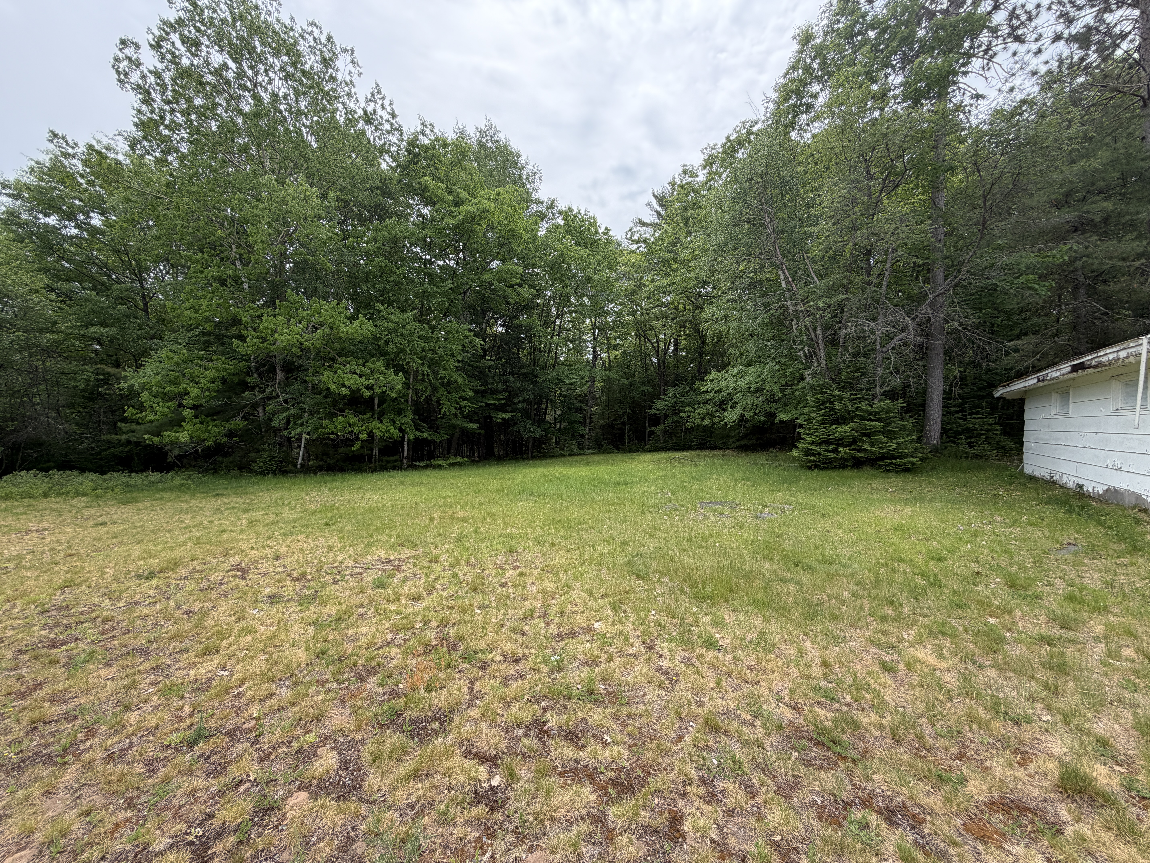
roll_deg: -0.9
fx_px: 465
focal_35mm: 14
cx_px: 575
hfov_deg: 102.1
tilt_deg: -0.9
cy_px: 432
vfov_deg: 85.7
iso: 40
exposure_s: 1/574
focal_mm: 2.22
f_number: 2.2
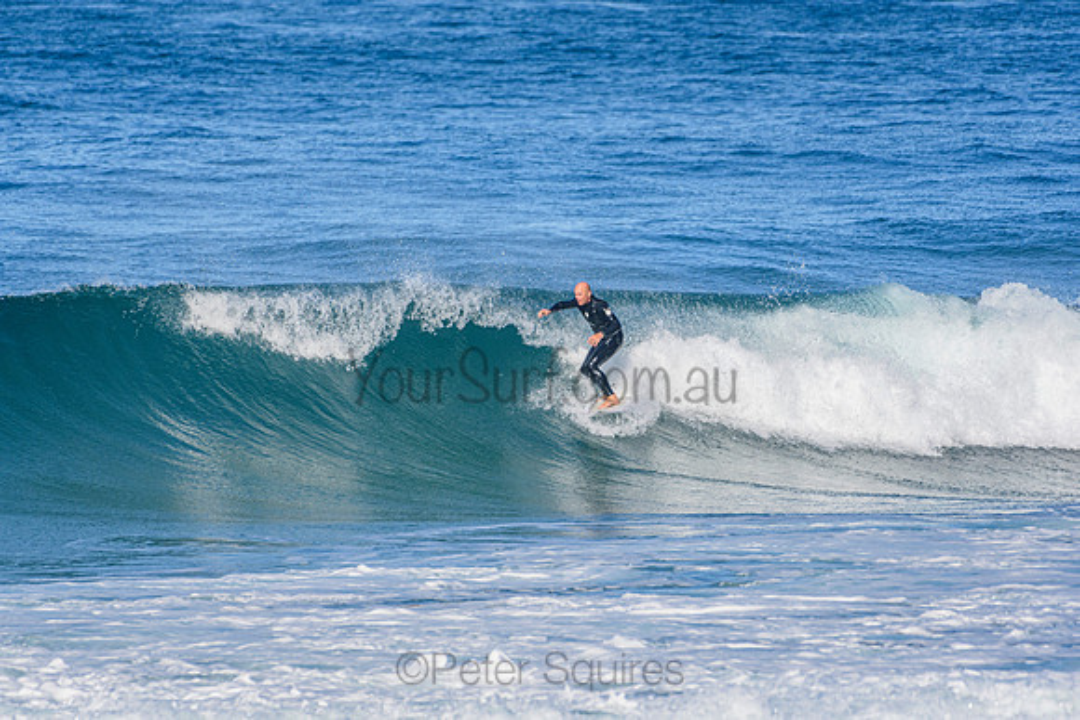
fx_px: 22504
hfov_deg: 2.7
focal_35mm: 750
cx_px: 540
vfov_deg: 1.8
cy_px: 360
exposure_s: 1/2000
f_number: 5.6
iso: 320
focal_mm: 500
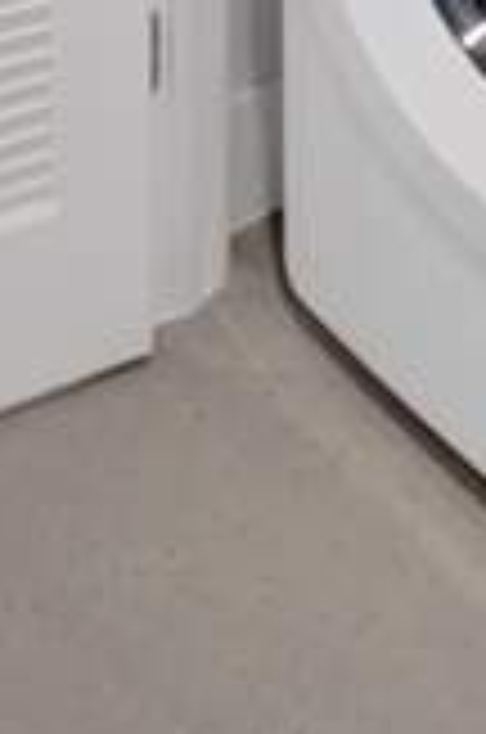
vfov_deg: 17.9
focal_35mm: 71
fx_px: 1444
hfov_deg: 18.8
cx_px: 68
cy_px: -788
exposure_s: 1/100
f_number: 4
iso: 640
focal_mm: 16
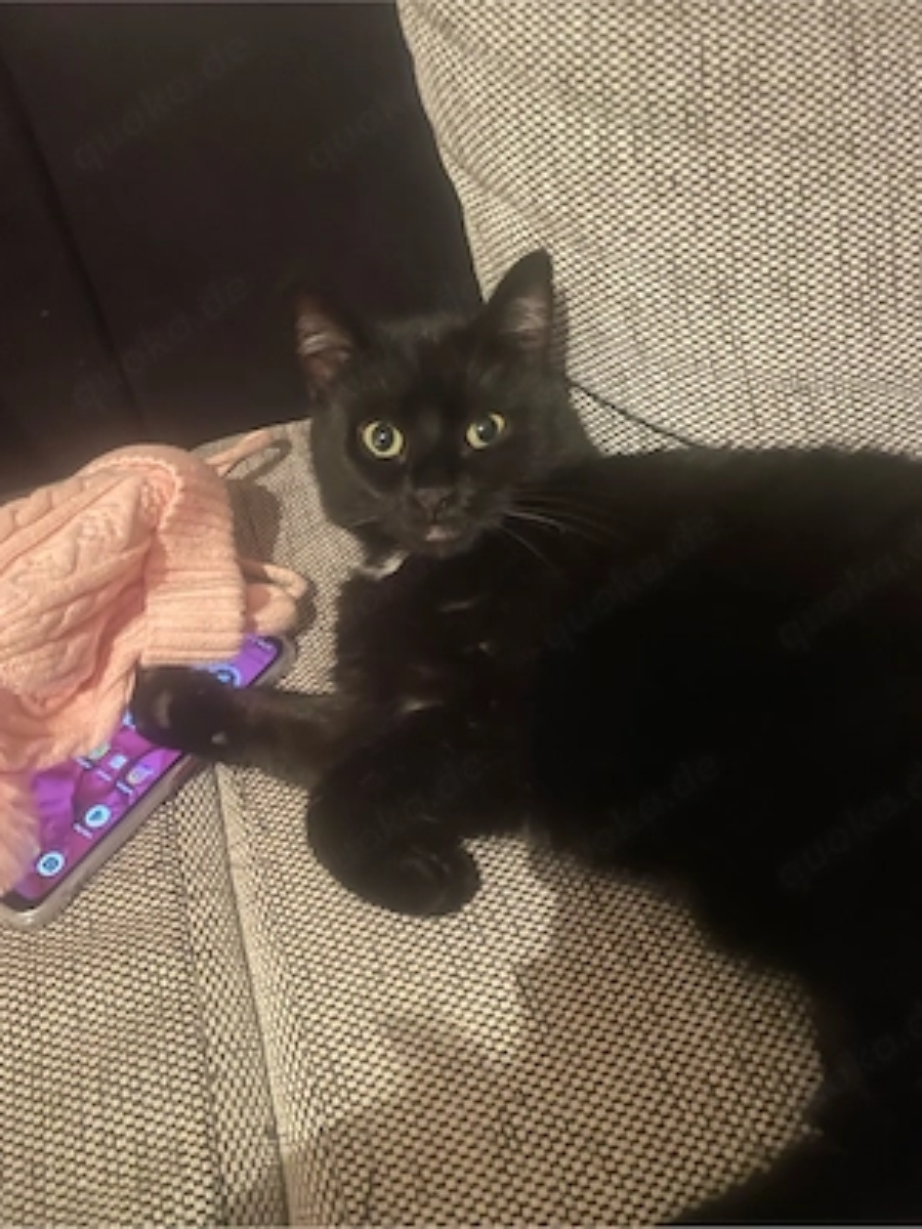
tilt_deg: -45.4
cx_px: 461
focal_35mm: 26
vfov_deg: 67.3
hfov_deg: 53.1
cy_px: 614
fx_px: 923
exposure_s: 1/8
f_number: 1.6
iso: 500
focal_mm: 4.2
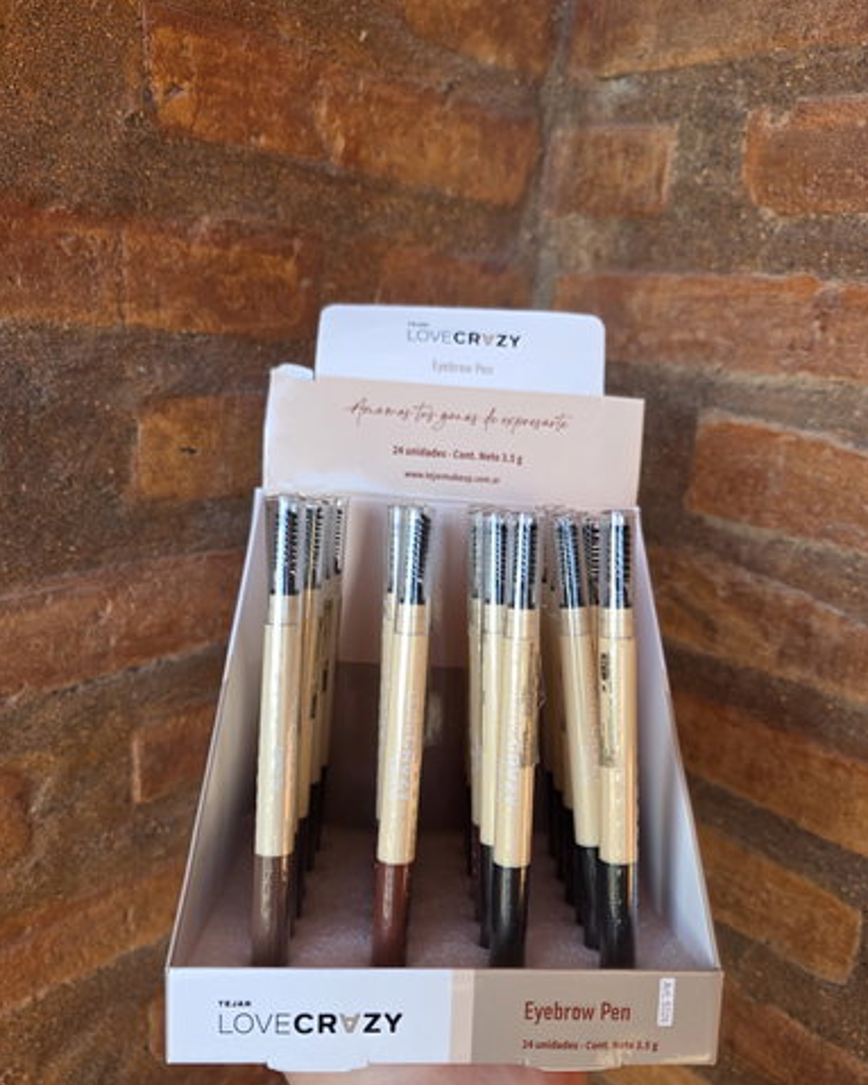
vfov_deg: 68.1
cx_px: 442
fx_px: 803
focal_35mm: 25
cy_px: 552
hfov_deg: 56.8
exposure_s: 1/180
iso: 50
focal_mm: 6.3
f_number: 1.7
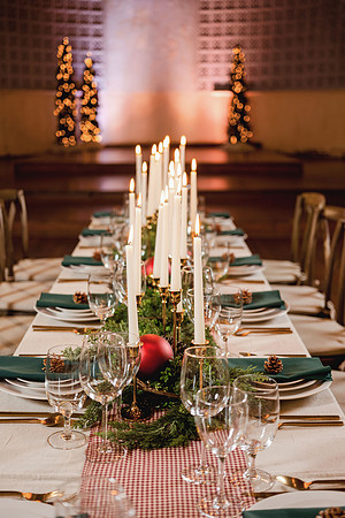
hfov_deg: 27.0
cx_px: 172
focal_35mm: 50
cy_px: 259
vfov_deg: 39.6
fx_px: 719
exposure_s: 1/60
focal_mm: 50
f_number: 3
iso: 400
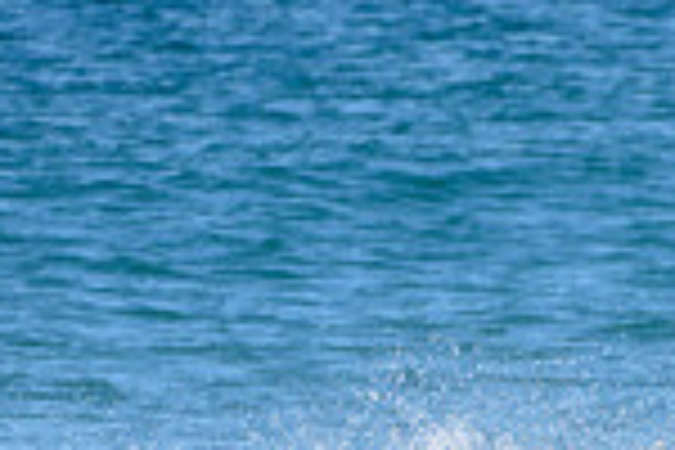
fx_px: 38622
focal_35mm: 2060
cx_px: 859
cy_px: 691
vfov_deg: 0.7
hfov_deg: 1.0
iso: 220
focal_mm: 500
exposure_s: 1/2000
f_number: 5.6
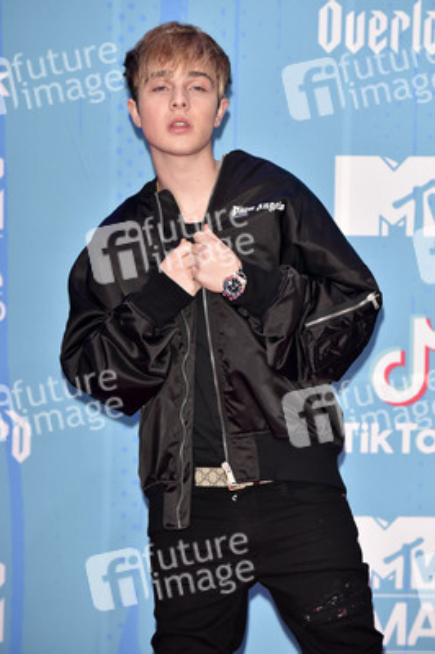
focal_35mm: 155
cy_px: 327
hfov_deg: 8.8
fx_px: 2814
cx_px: 218
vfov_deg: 13.3
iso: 2000
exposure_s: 1/320
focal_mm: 155
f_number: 4.5
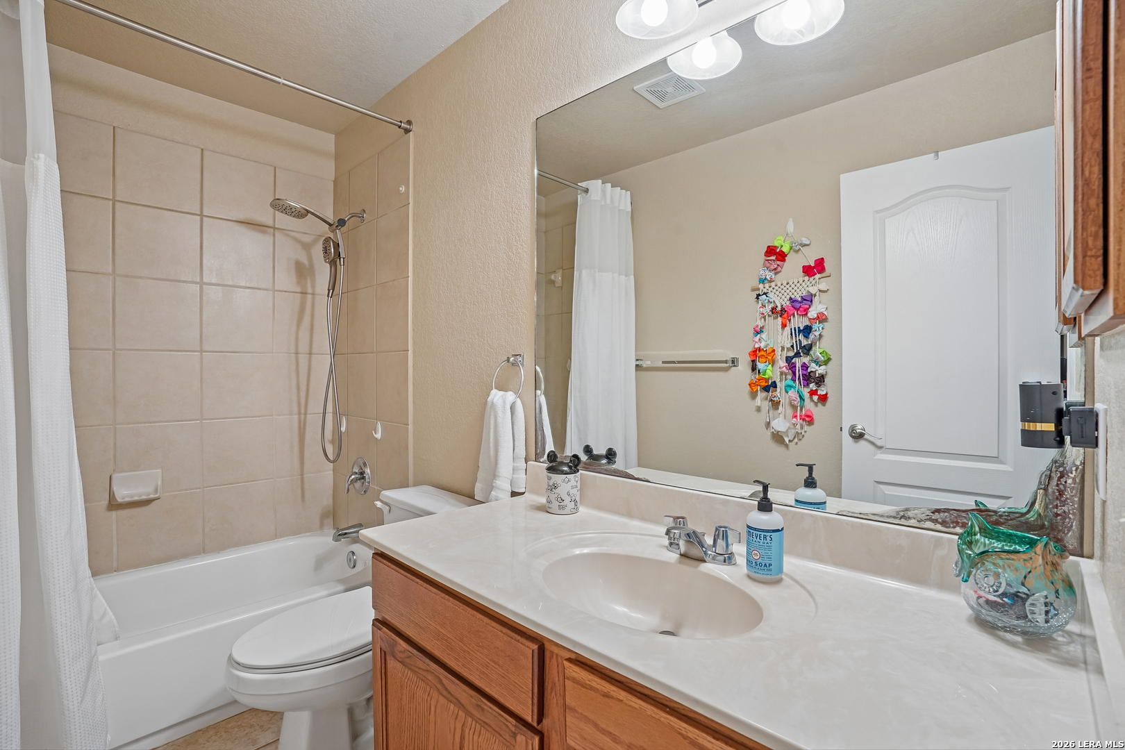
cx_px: 562
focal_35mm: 16
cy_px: 375
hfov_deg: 96.7
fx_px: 500
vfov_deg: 73.7
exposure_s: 1/8
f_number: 8
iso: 400
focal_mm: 16
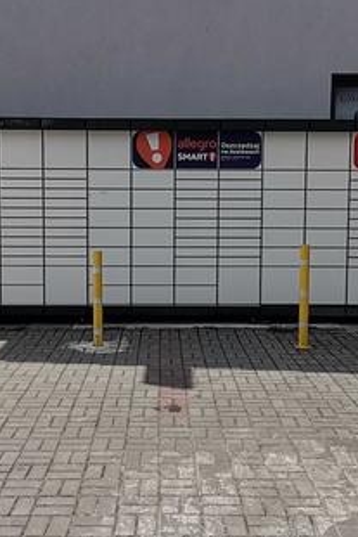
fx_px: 700
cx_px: 175
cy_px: 228
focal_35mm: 47
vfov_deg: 41.8
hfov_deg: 28.7
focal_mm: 1.78
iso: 50
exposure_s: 1/1133
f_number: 2.4
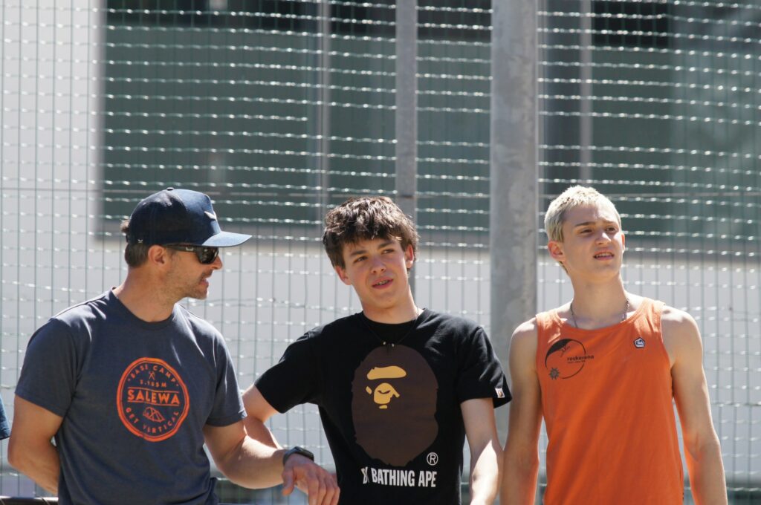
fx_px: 5067
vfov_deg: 5.7
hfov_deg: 8.6
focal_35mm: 240
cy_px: 252
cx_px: 380
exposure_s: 1/2000
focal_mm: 160
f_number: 4
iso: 500
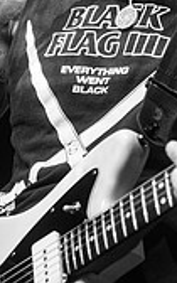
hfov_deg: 6.0
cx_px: 142
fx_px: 1690
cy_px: 20
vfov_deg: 9.5
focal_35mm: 219
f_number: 3.2
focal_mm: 80
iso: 3200
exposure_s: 1/500
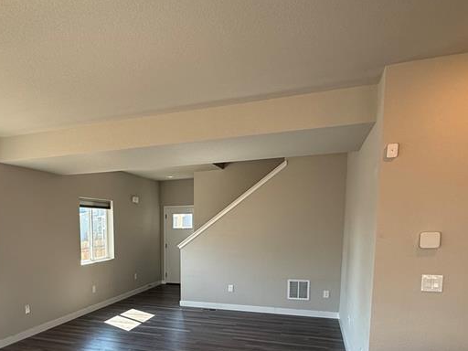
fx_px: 379
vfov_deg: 47.4
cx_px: 150
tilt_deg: -5.6
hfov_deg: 61.6
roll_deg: -0.3
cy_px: 274
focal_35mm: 28
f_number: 2.2
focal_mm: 2.22
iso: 80
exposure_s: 1/120
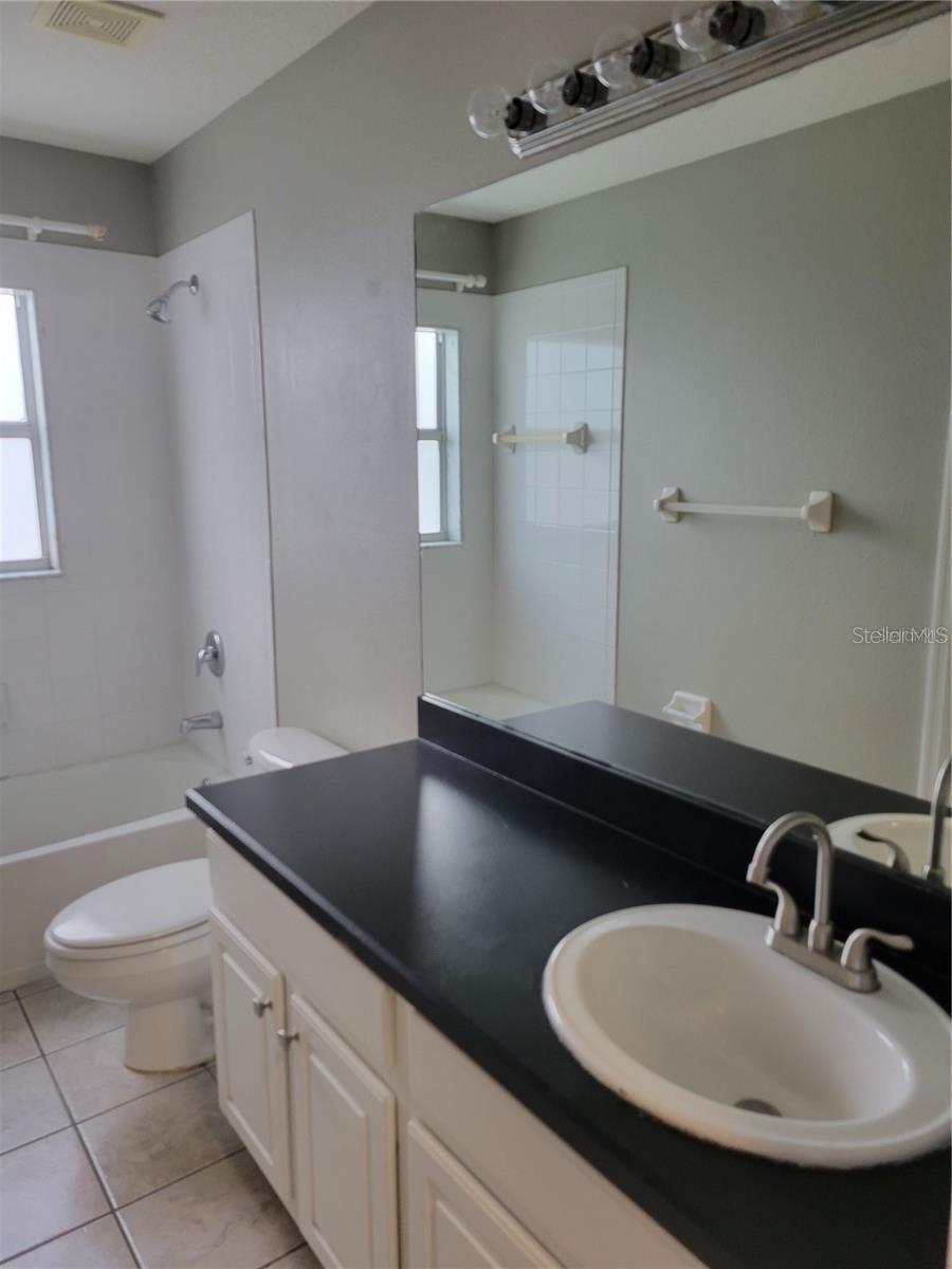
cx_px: 476
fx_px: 953
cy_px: 634
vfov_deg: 67.3
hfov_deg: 53.1
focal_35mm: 26
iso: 200
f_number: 1.8
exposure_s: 1/120
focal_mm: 5.4
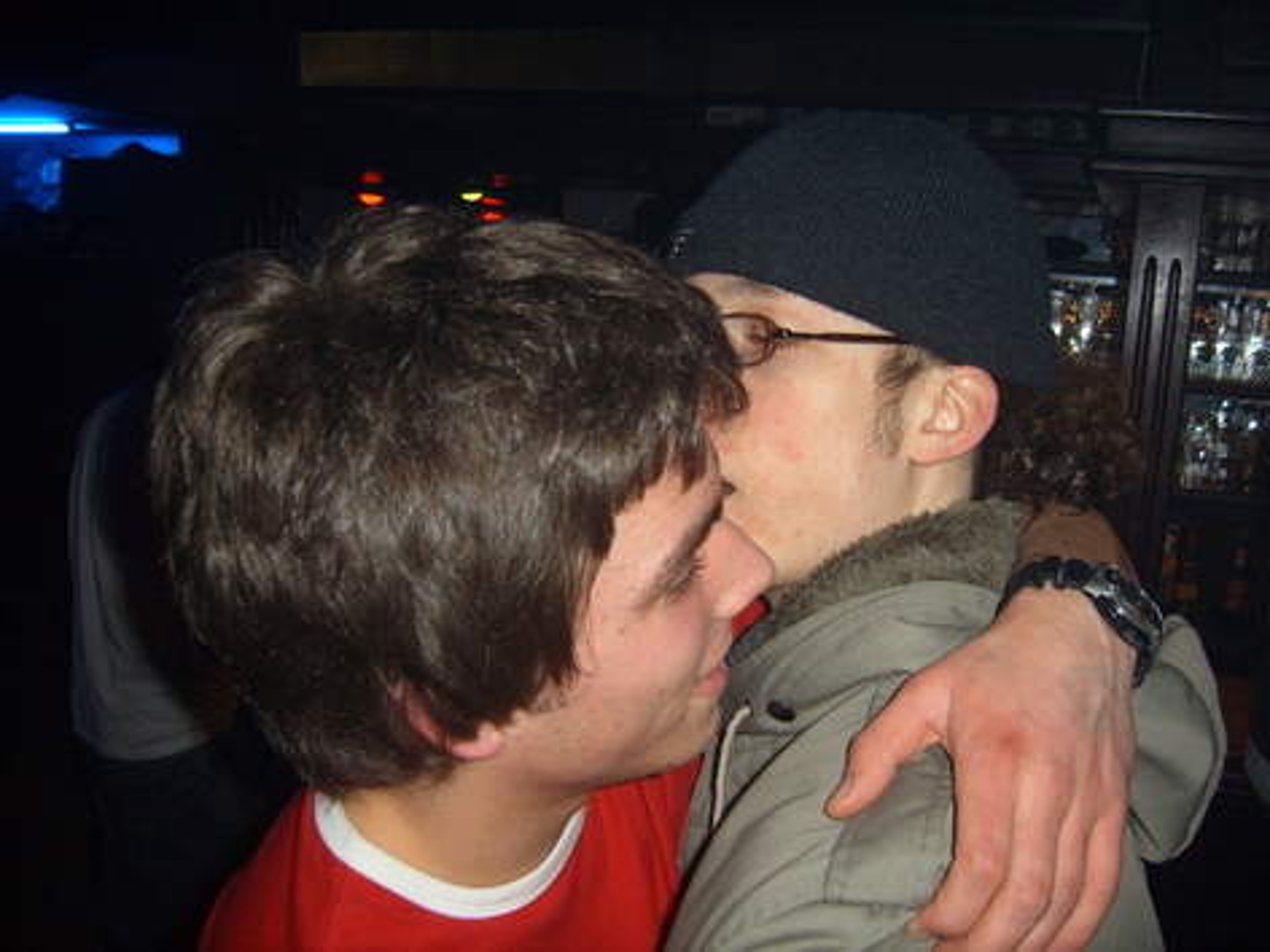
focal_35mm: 35
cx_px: 635
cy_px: 476
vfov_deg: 40.7
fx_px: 1284
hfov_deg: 52.6
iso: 100
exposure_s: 1/30
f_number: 2.8
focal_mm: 5.8
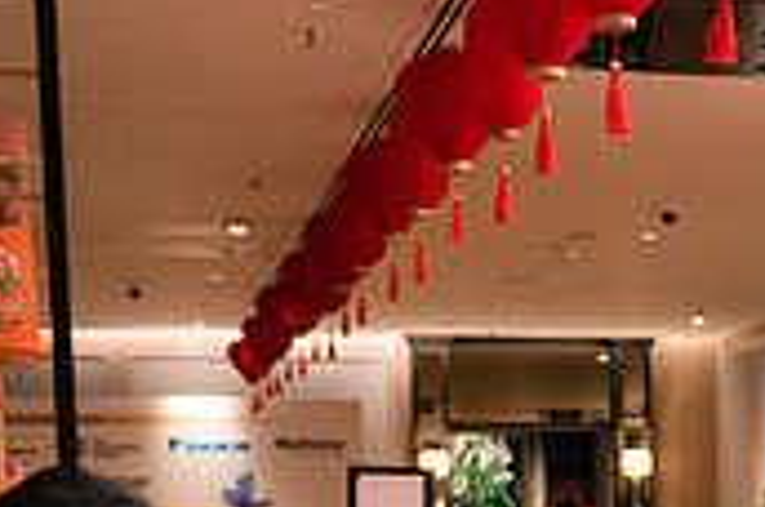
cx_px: 676
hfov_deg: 19.7
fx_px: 2163
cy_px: 843
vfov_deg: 12.5
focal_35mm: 102
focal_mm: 14
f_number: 1.7
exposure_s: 1/80
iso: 800
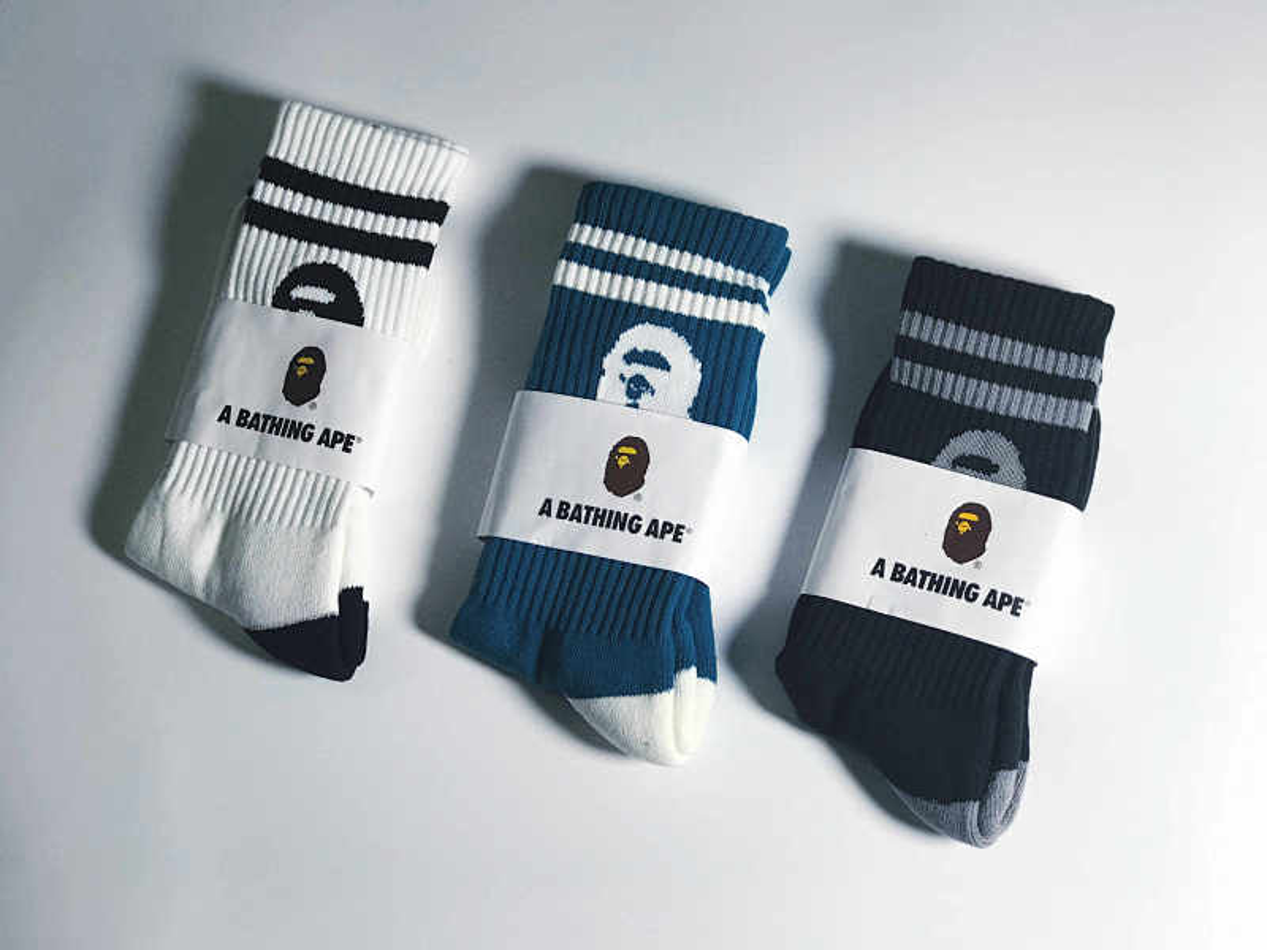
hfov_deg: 33.8
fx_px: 2086
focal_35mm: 57
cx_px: 634
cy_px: 475
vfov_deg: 25.7
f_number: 2.8
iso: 25
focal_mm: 6.6
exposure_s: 1/100
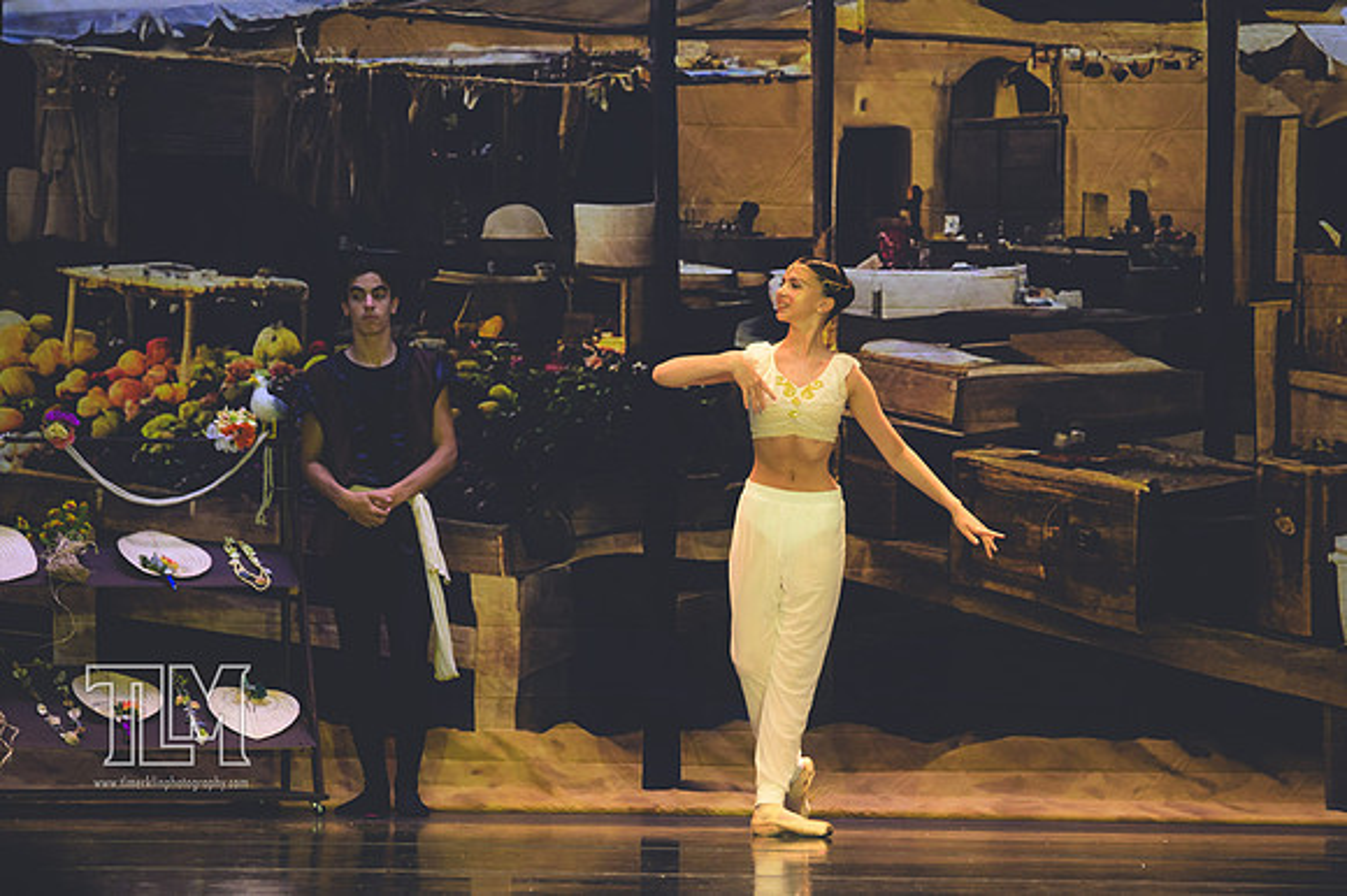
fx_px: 11218
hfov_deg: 6.9
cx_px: 674
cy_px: 448
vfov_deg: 4.6
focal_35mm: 300
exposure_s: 1/500
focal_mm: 200
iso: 1800
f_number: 2.8
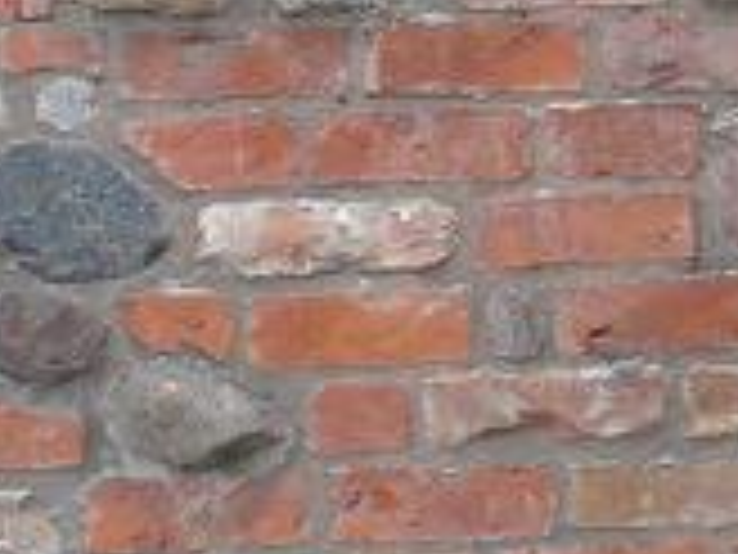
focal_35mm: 281
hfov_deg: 6.7
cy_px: -137
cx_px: 1780
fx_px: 5991
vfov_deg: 5.3
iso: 100
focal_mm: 8.8
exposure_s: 1/160
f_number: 4
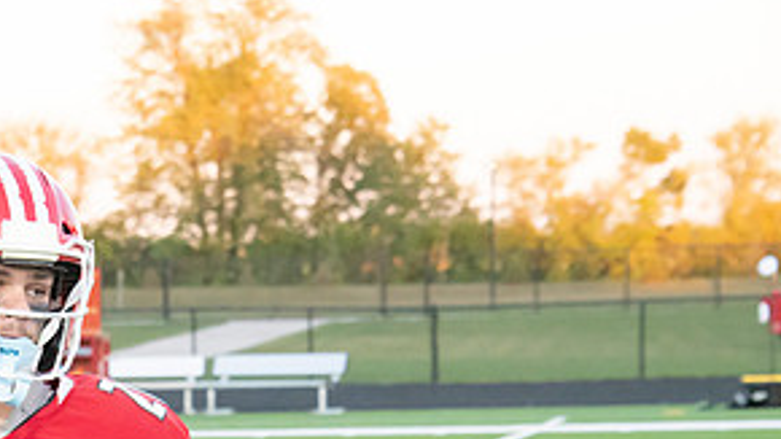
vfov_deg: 5.0
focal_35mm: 243
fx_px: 5031
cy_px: 502
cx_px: 11
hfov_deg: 8.8
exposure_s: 1/400
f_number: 9
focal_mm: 116
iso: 8000
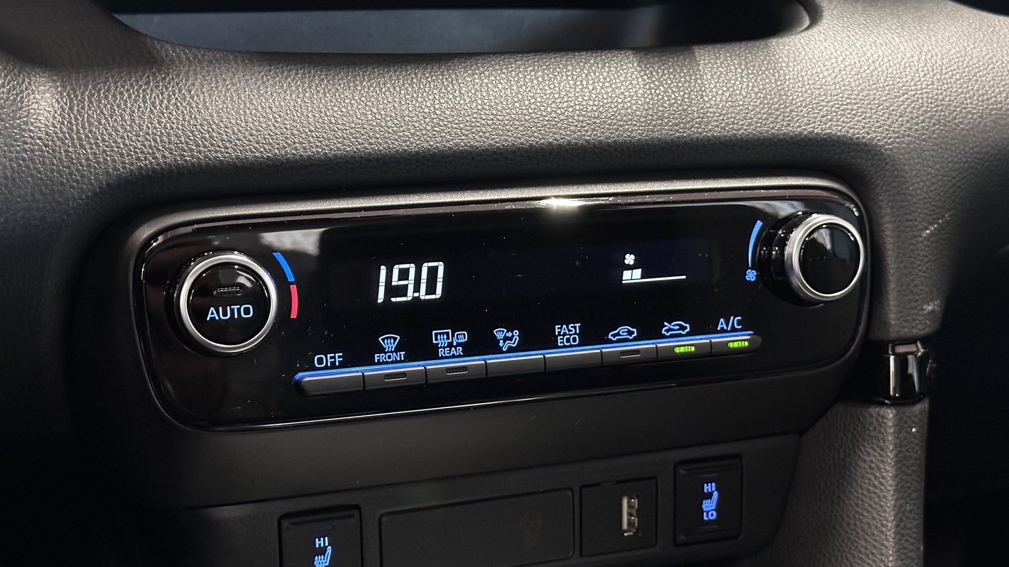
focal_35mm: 53
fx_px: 1418
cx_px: 501
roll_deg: -1.8
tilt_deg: -18.6
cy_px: 346
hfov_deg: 39.2
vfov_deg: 22.6
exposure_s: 1/25
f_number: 1.78
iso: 640
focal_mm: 6.86
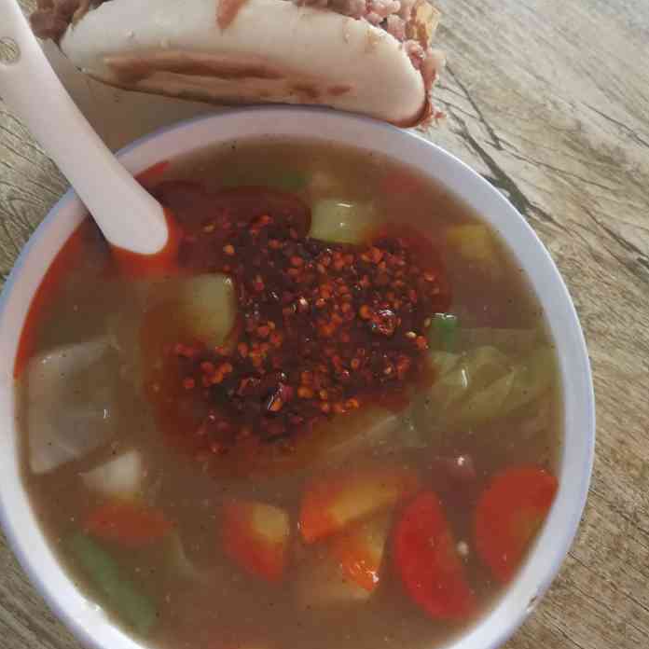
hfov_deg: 51.1
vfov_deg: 50.5
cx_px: 325
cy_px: 240
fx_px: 679
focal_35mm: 32
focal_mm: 3.95
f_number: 2.2
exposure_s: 1/25
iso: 320
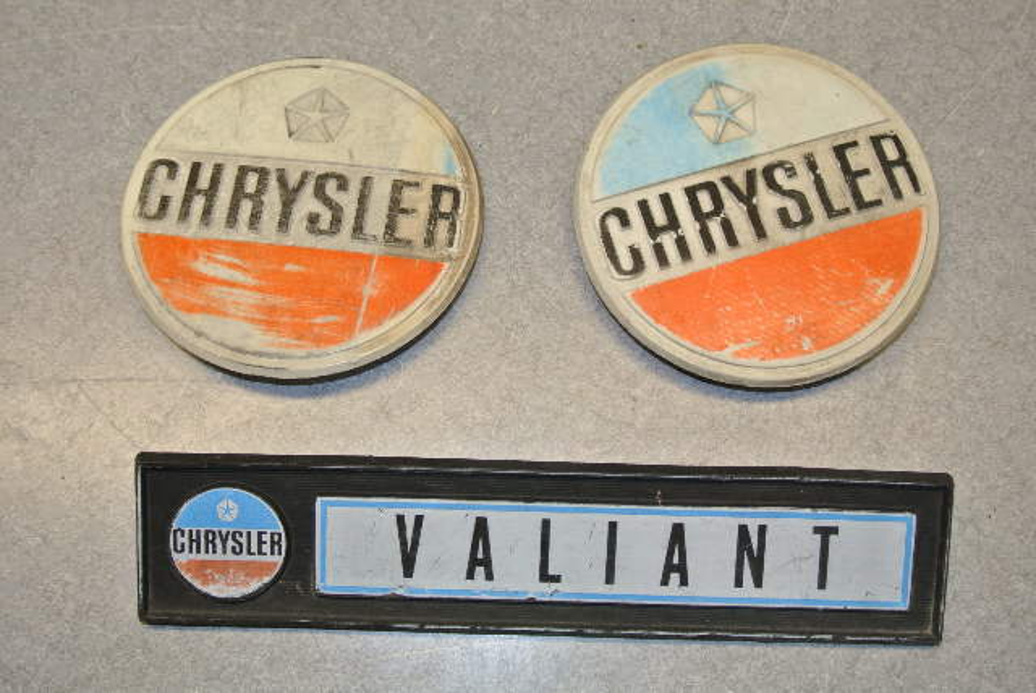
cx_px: 518
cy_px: 346
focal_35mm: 42
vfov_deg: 32.0
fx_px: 1210
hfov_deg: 46.4
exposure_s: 1/60
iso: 200
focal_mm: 15.7
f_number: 4.2
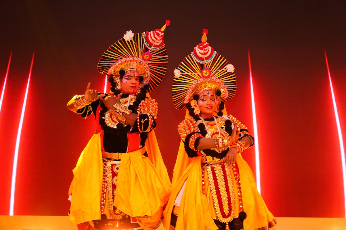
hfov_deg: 21.0
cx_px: 173
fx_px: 932
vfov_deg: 14.1
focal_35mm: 97
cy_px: 115
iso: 1600
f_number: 4
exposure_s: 1/200
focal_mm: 97
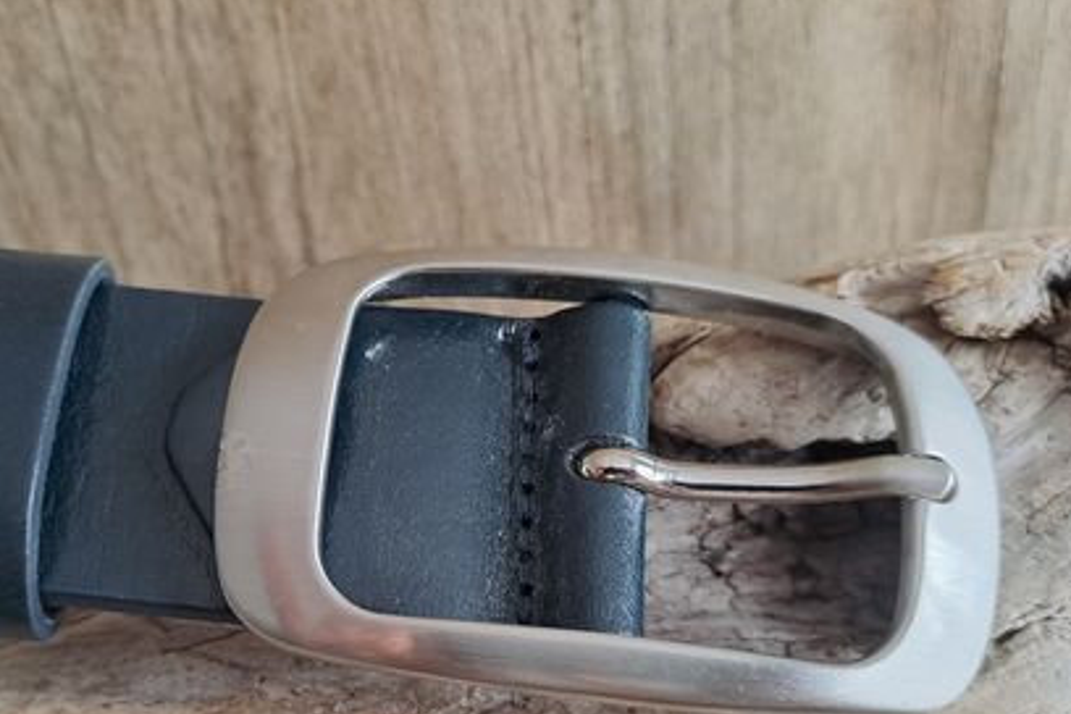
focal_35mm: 34
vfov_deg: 38.1
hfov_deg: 55.5
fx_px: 1011
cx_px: 445
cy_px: 512
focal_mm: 4.65
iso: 250
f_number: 1.8
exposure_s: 1/50
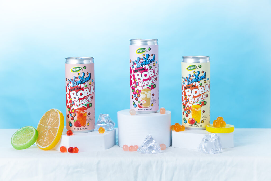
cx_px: 136
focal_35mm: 76
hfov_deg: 26.5
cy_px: 90
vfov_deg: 17.8
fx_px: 576
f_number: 4
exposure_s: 1/25
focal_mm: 51
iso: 100
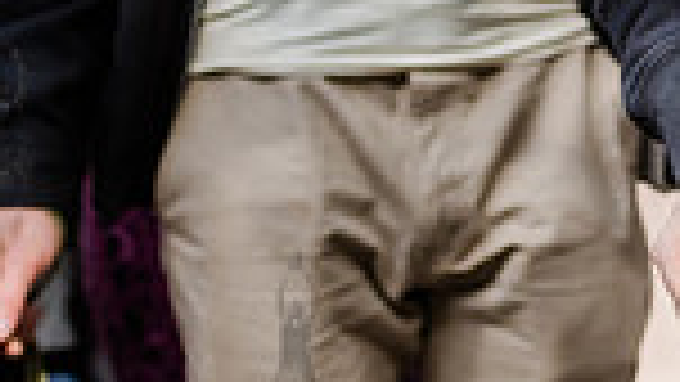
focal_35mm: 321
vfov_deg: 3.8
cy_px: 110
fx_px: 5789
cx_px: 874
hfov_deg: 6.7
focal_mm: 80
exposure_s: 1/2000
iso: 1000
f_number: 5
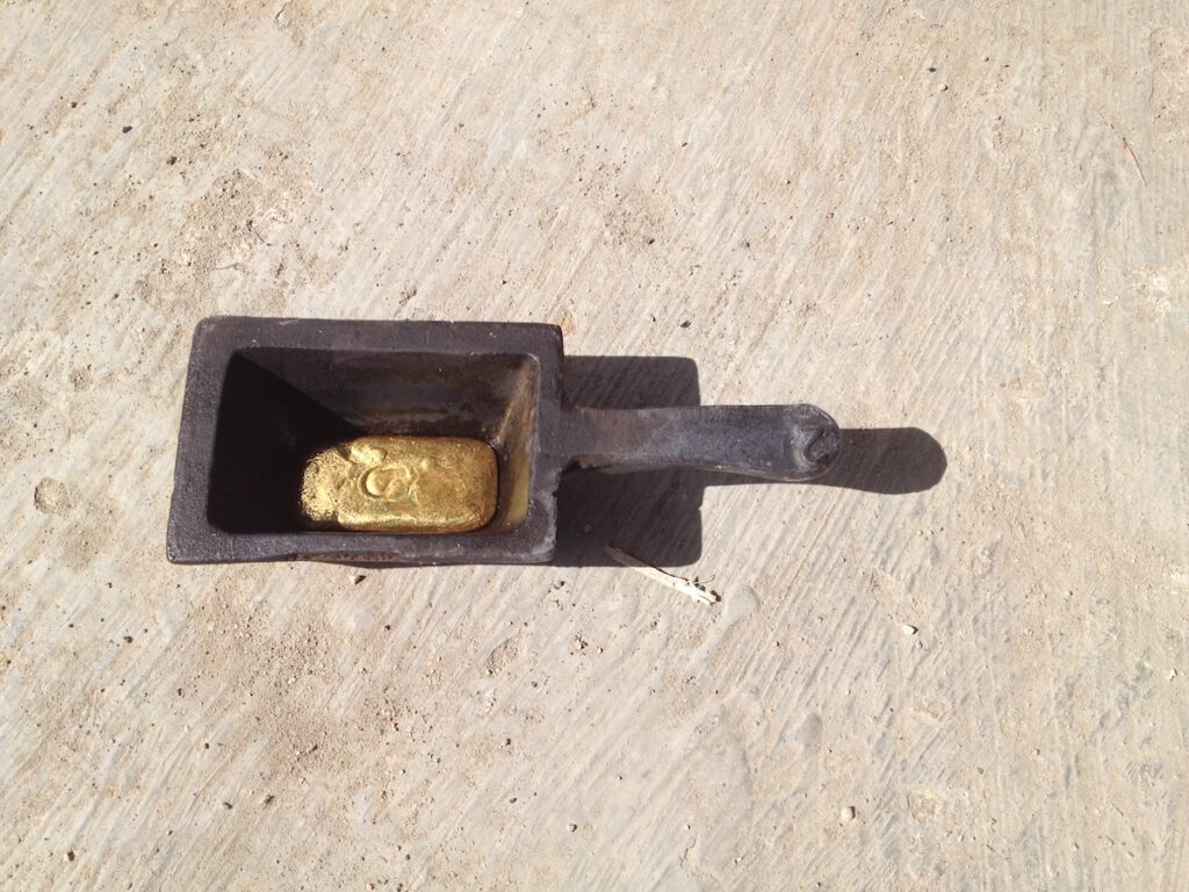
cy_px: 446
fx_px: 1202
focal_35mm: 35
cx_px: 594
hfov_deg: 52.6
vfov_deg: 40.7
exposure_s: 1/2123
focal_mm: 4.28
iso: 50
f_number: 2.4
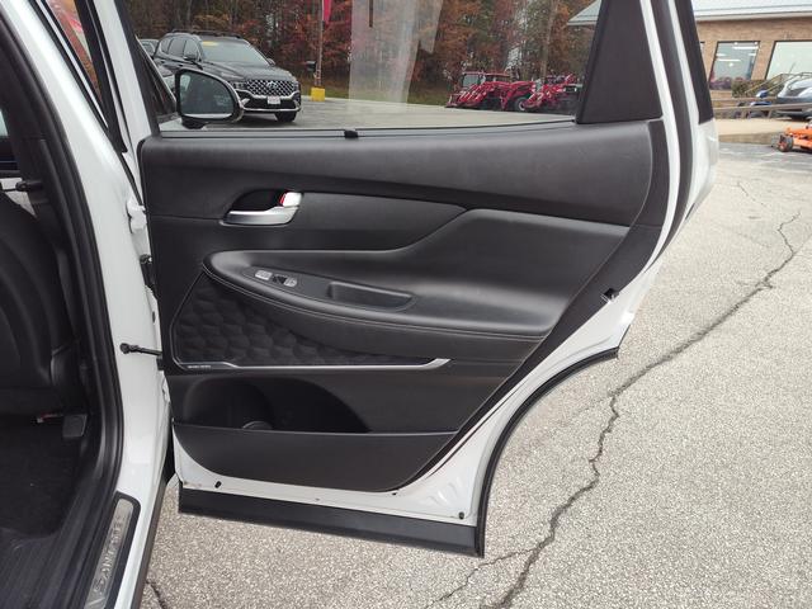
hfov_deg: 73.9
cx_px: 406
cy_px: 304
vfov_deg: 58.9
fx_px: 540
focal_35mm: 23
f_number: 1.88
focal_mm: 5.56
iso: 127
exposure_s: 1/120
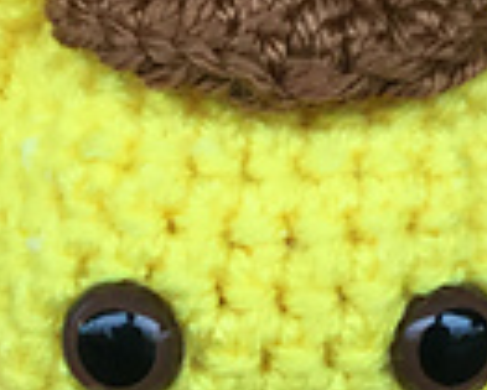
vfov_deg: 10.3
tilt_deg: -24.4
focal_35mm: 148
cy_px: 405
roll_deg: -0.1
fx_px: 2135
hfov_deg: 13.0
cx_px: 264
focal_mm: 3.3
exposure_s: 1/30
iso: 32
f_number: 2.4
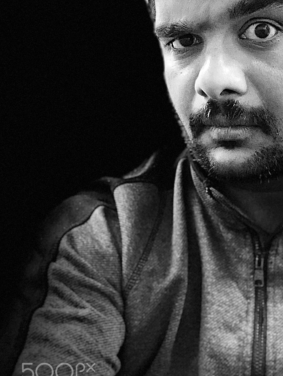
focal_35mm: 54
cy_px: 107
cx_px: 236
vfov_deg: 35.0
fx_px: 588
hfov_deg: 26.4
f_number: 2.2
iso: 250
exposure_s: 1/15
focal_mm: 2.87
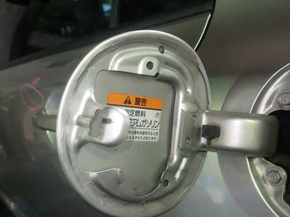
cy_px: 120
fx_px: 293
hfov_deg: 52.7
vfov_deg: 40.6
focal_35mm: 35
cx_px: 141
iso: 160
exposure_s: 1/60
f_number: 2
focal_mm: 4.5
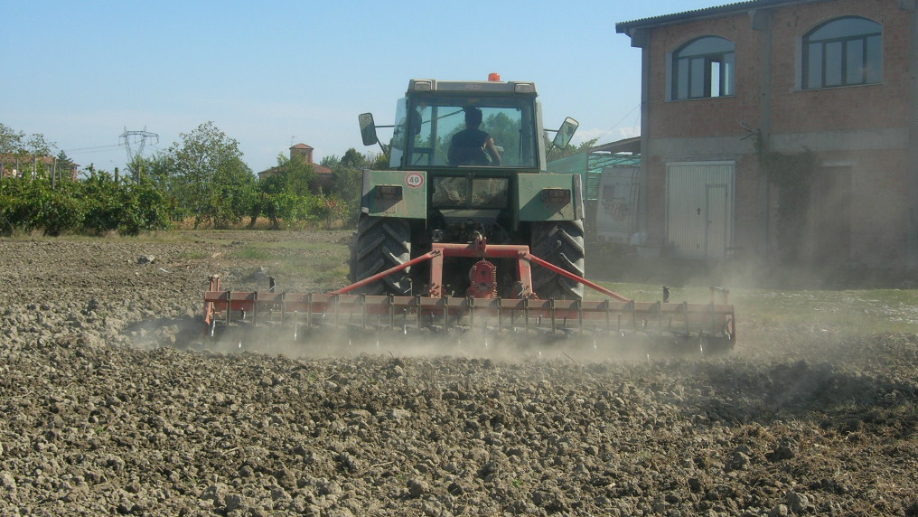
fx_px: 1363
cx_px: 462
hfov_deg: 37.2
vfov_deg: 21.5
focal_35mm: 56
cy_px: 249
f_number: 5.4
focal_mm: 10.6
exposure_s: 1/399
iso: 64
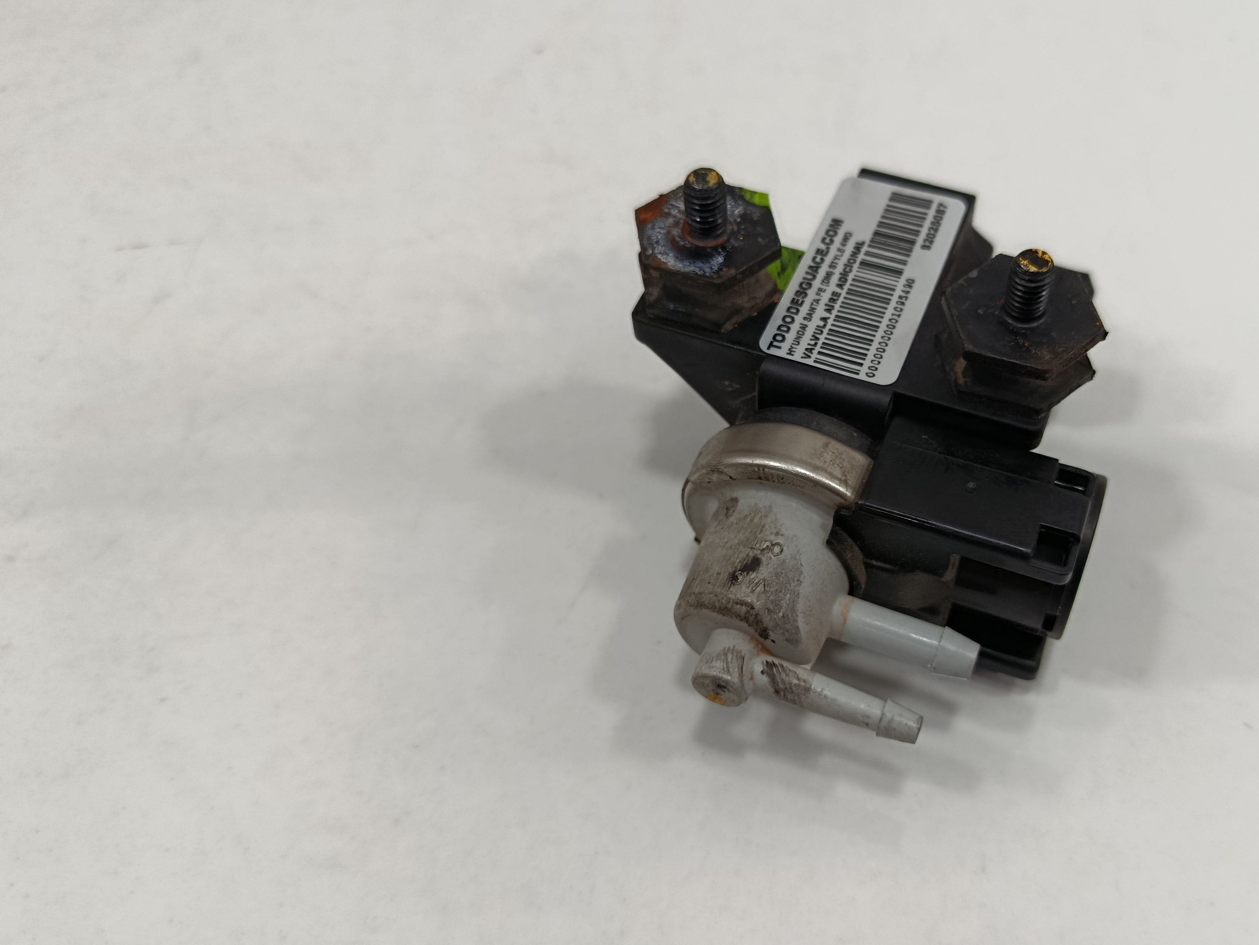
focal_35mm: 32
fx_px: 1164
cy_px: 472
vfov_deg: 44.2
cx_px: 824
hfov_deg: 55.8
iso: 848
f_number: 1.7
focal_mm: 5.24
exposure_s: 1/100
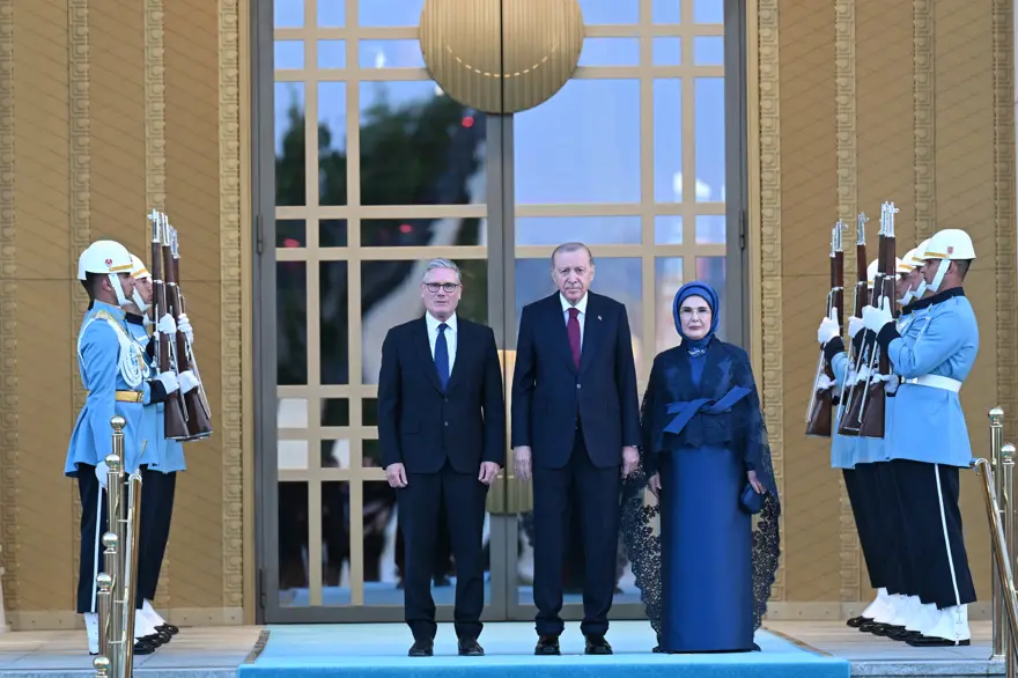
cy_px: 339
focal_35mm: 300
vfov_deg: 4.6
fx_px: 8480
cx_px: 509
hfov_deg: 6.9
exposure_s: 1/250
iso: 1250
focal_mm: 200
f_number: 4
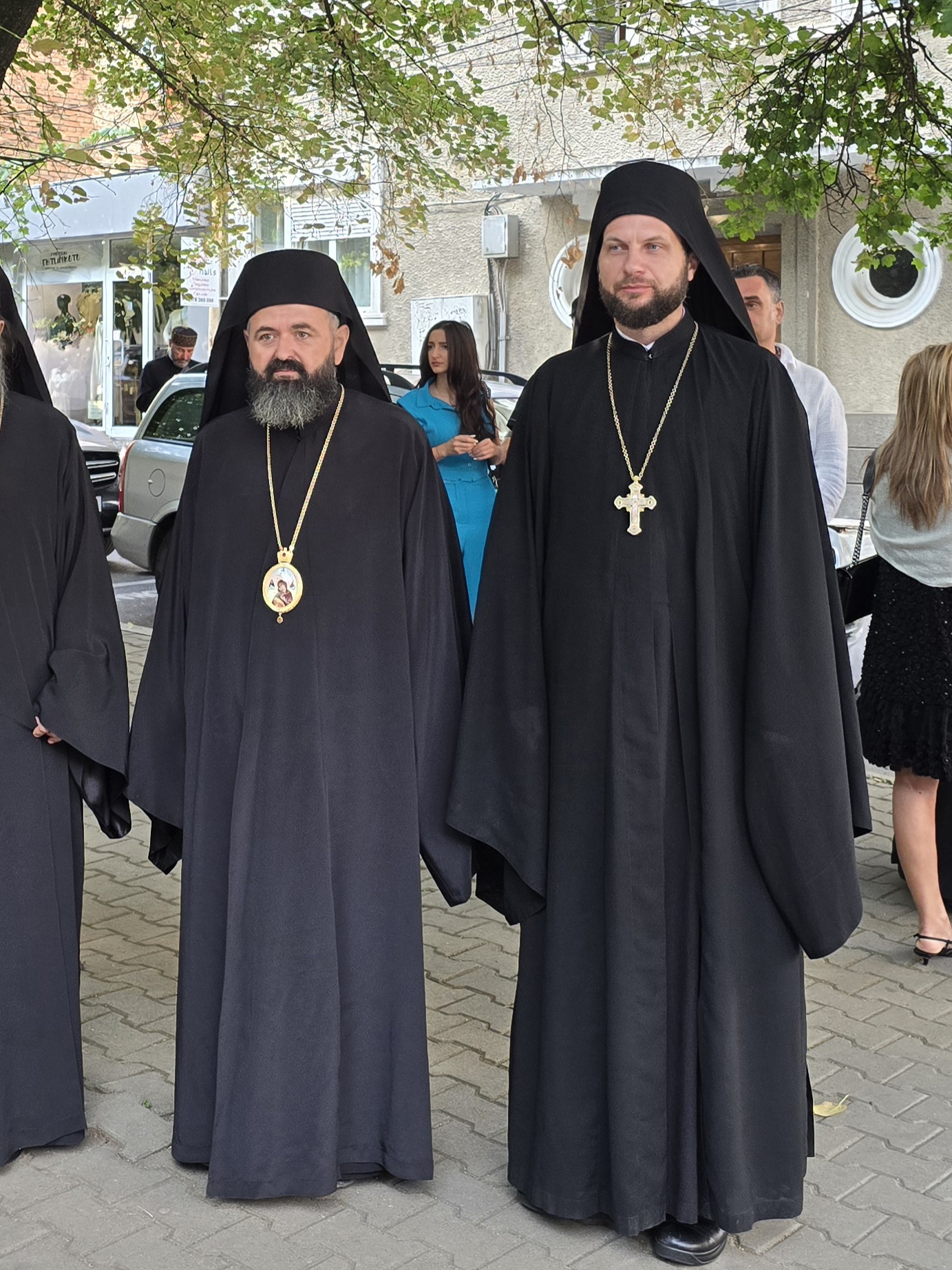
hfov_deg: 44.2
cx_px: 257
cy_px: 632
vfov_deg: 58.4
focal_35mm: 31
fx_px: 1137
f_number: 1.7
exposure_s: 1/182
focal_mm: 6.3
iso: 125
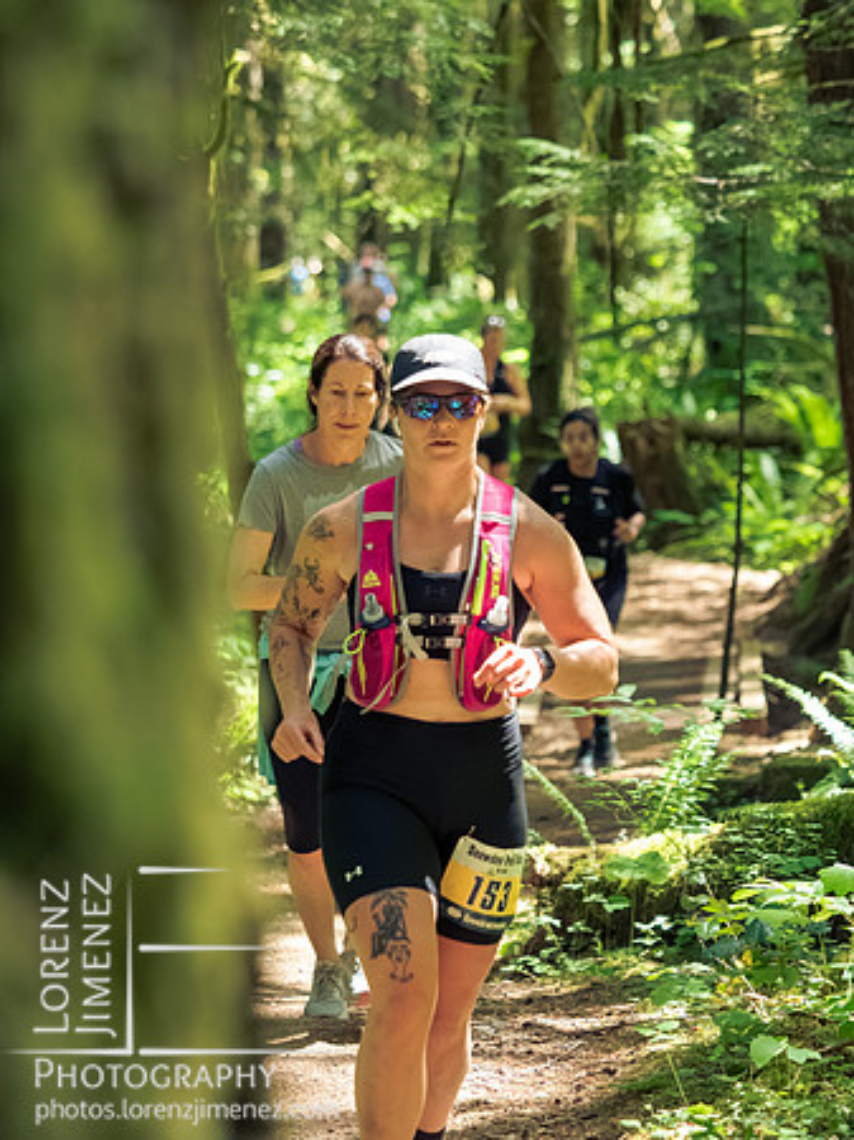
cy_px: 570
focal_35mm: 158
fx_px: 5202
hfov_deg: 9.4
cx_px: 427
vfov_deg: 12.5
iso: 5000
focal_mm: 79
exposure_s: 1/800
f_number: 2.8
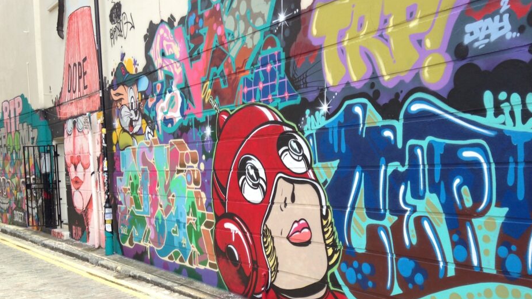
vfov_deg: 29.5
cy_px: 199
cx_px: 285
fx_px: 564
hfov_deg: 50.4
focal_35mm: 40
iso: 50
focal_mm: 4.13
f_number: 2.4
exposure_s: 1/441
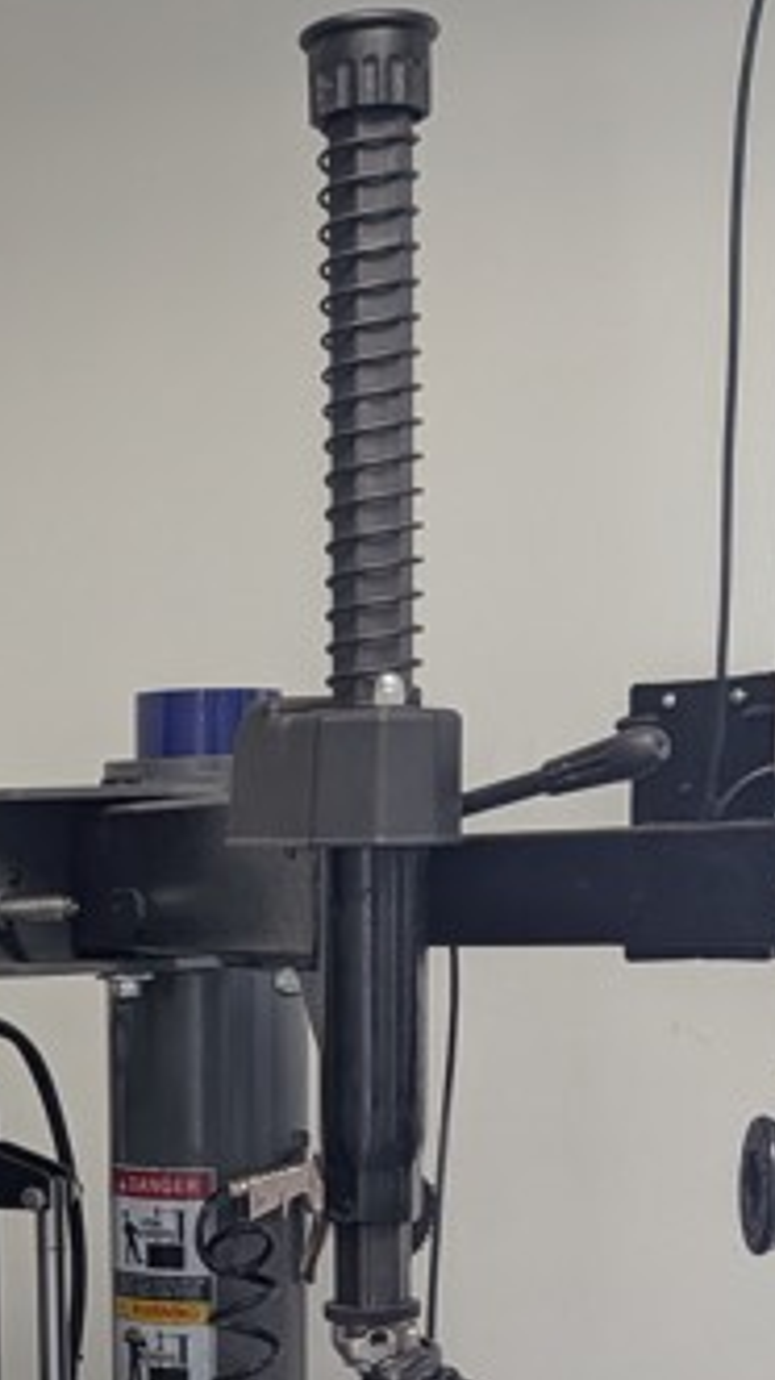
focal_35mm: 71
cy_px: 1497
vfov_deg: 27.4
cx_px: -31
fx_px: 2596
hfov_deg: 16.6
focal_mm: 4.53
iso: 187
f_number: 1.7
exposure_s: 1/111
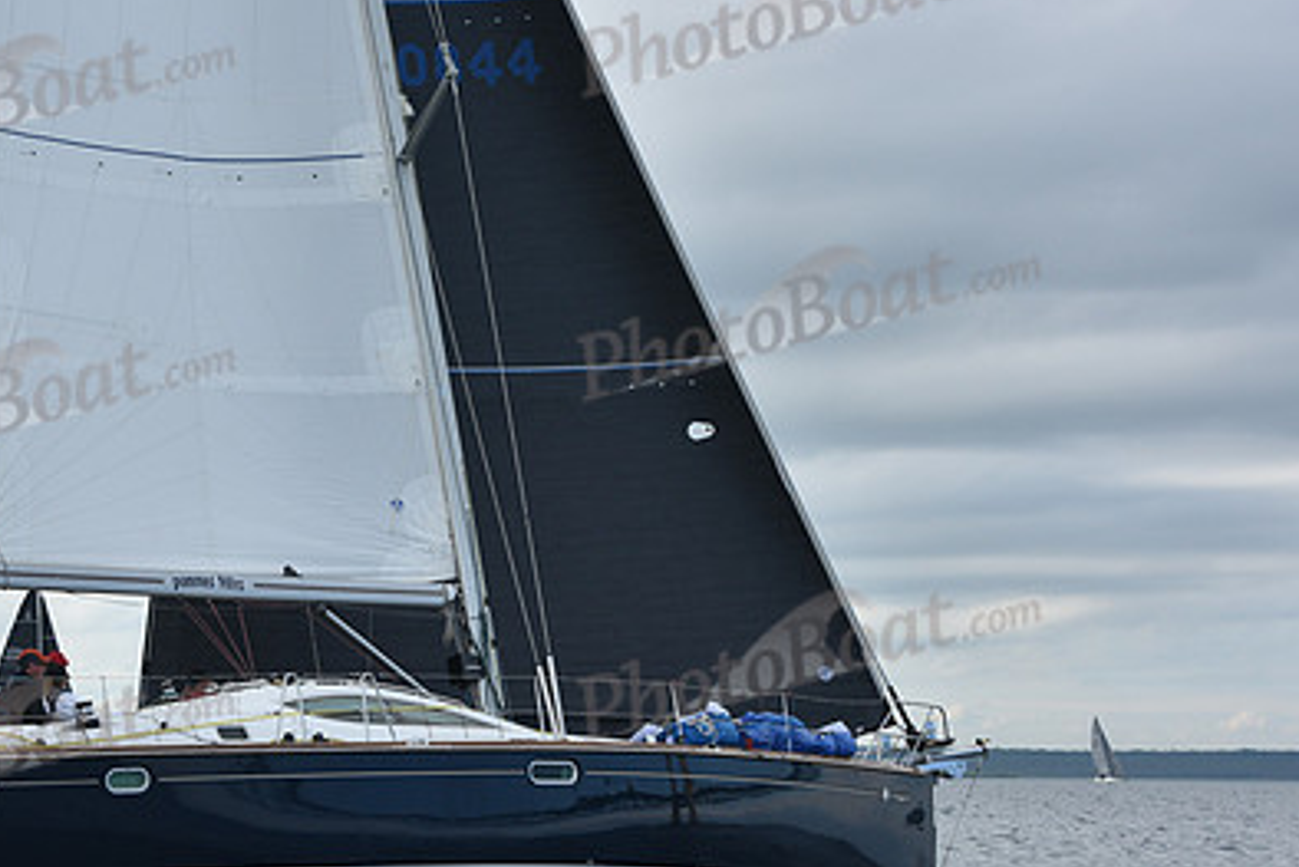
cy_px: 532
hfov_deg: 19.7
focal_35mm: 103
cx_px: 409
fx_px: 3718
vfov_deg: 13.3
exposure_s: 1/800
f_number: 7.1
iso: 250
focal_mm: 70
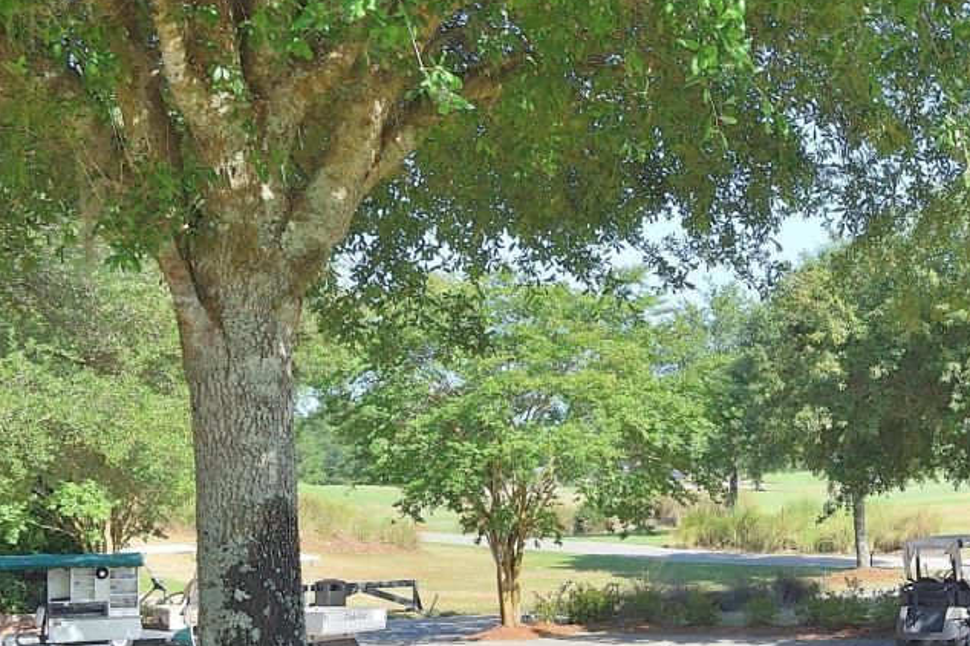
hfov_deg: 23.4
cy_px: 419
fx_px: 2154
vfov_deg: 17.0
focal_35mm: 80
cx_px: 1138
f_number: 8
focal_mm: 22
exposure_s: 1/250
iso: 200
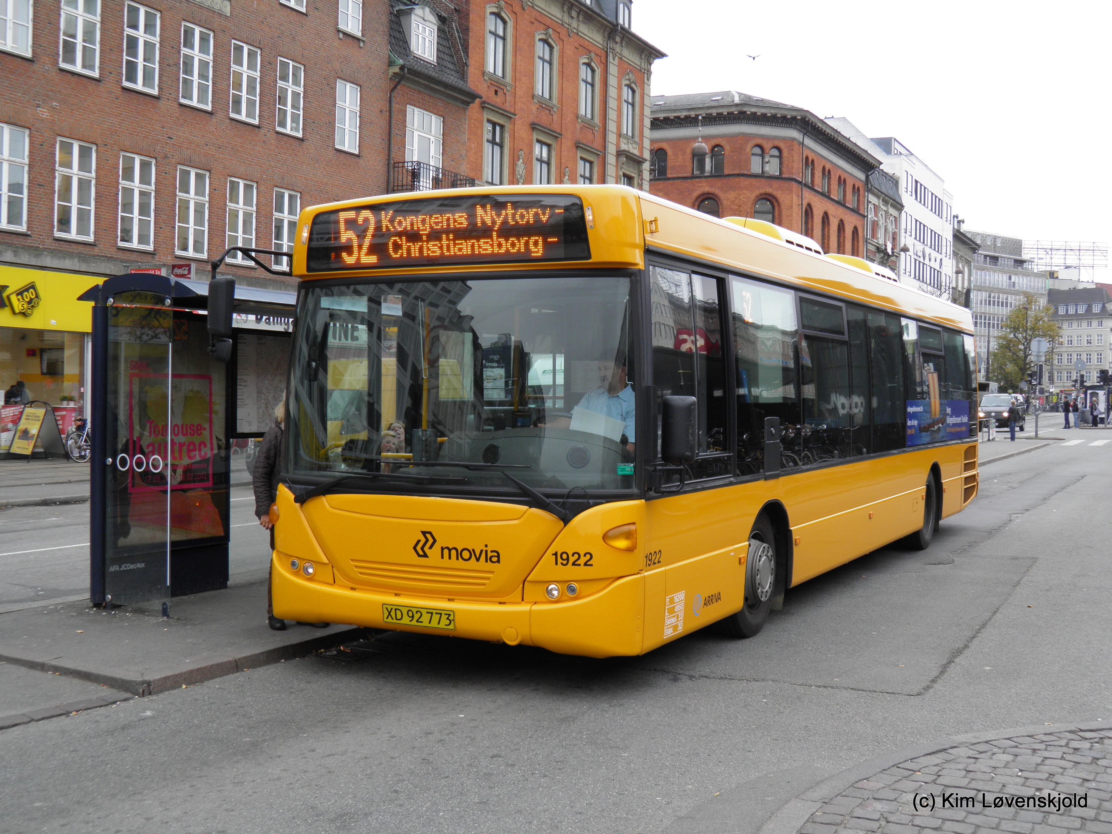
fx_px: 1253
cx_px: 556
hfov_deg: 47.9
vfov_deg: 36.8
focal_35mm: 39
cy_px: 417
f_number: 3.2
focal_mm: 7.1
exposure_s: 1/50
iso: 50
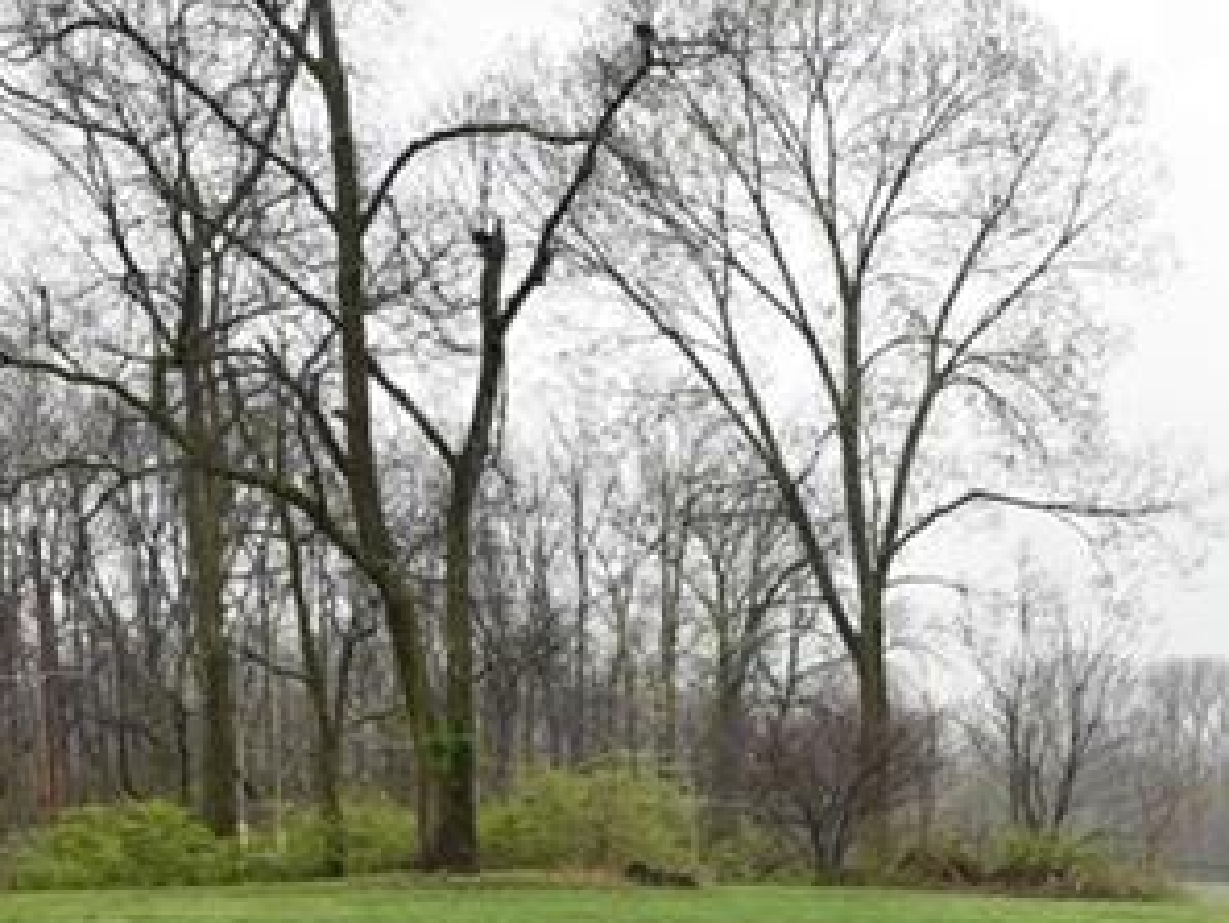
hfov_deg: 30.0
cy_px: 1138
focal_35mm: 55
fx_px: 1941
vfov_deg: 24.1
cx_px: 1473
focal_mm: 11
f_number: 6.3
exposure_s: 1/160
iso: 100
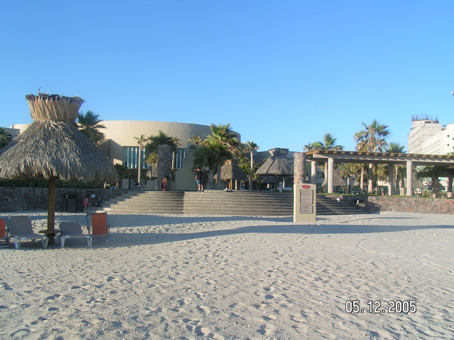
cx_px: 227
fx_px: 498
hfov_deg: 49.0
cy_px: 170
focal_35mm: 38
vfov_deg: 37.7
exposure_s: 1/250
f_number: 5.6
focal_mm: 5.8
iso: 50
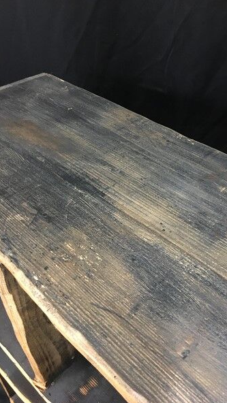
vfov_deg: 61.0
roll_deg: +2.0
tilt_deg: -42.8
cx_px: 130
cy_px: 202
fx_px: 342
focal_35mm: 32
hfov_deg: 36.6
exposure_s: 1/17
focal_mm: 4.15
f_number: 2.2
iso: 400
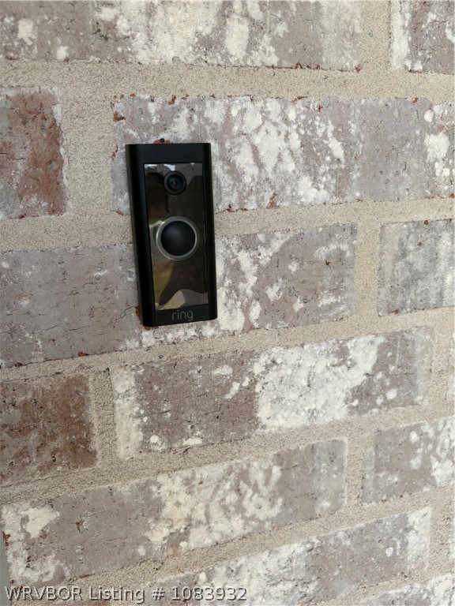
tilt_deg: -12.7
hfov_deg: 53.1
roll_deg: +1.7
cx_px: 228
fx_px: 456
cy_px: 303
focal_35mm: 26
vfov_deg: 67.3
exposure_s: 1/801
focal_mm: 5.96
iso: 50
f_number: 1.6
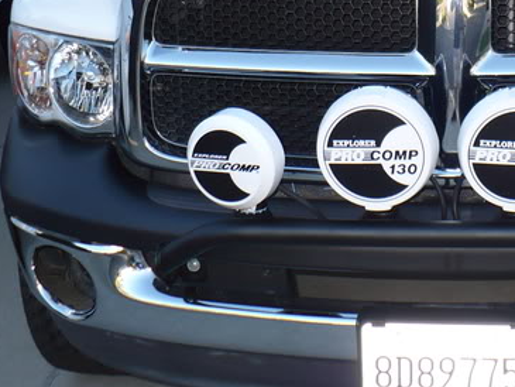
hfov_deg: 23.2
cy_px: 44
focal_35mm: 81
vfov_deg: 18.0
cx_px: 509
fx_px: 1205
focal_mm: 6.1
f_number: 2.8
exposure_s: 1/200
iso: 100
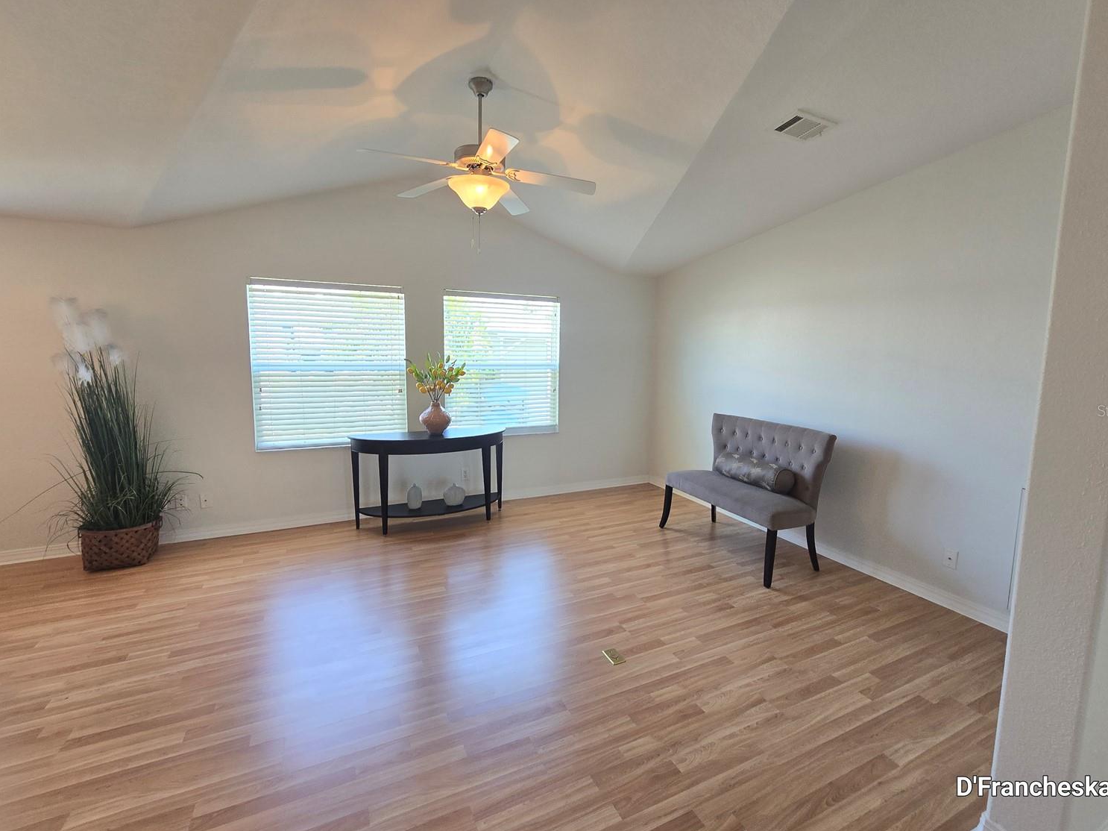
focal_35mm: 14
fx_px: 448
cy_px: 410
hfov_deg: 102.0
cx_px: 571
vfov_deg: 85.7
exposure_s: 1/60
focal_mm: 2.2
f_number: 2.2
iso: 100
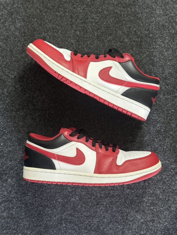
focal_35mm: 48
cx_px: 88
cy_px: 118
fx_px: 327
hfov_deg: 30.3
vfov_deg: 39.6
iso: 200
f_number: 1.78
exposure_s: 1/50
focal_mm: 6.86
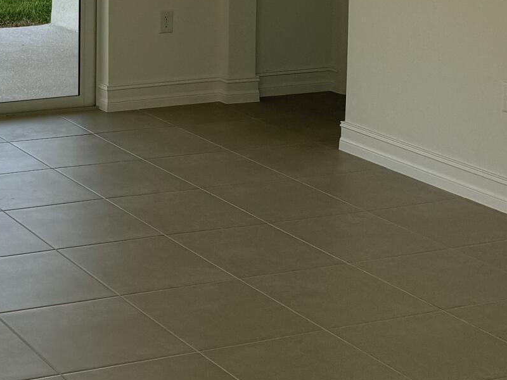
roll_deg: +0.6
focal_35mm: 90
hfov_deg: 20.4
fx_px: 1318
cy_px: -76
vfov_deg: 15.8
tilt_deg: -9.1
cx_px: -103
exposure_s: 1/1151
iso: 80
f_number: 1.78
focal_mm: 6.76
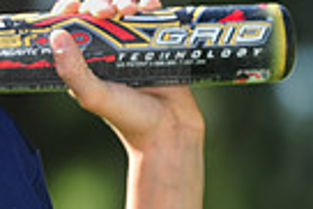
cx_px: -255
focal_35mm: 851
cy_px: 23
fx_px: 7407
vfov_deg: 1.6
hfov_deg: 2.4
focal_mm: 200
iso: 200
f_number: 4.5
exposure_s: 1/500
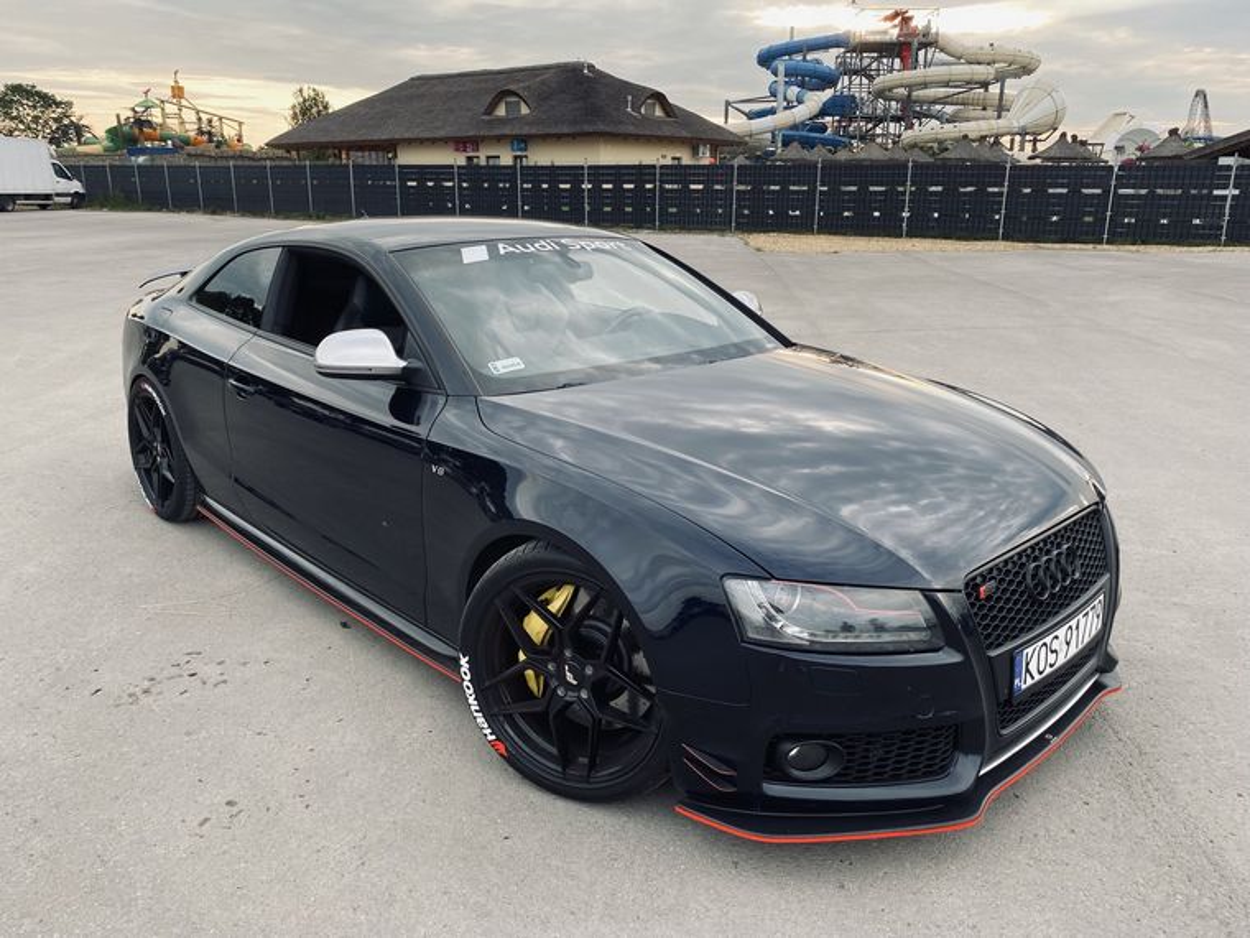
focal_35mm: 26
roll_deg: +0.2
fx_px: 939
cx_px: 625
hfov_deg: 67.3
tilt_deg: -15.7
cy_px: 469
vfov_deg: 53.1
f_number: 1.8
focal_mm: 4.25
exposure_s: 1/133
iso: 32
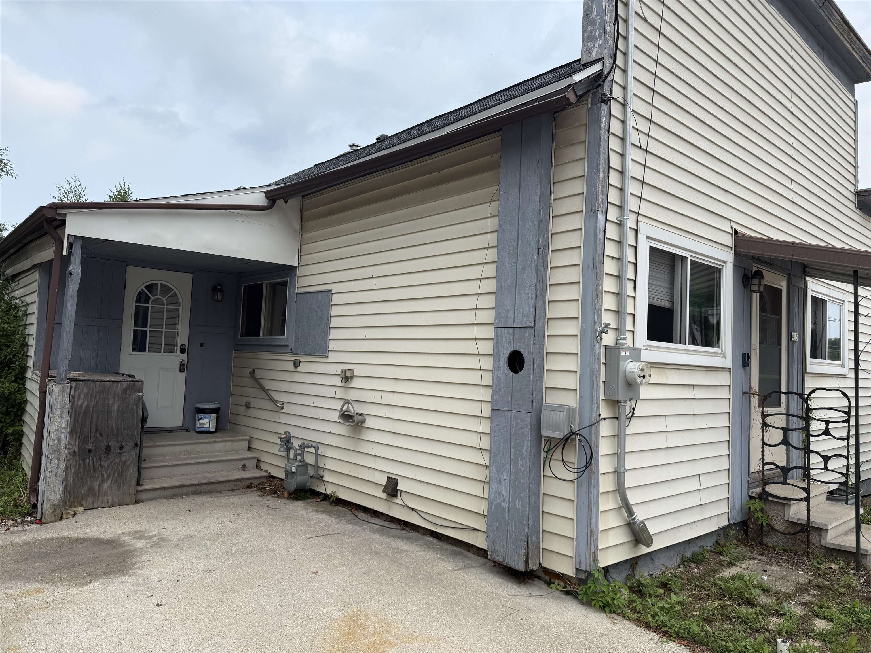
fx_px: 604
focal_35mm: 24
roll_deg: -1.7
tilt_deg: +3.8
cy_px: 326
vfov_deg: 56.8
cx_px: 436
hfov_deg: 71.6
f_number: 1.78
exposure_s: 1/2232
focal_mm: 6.76
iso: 80
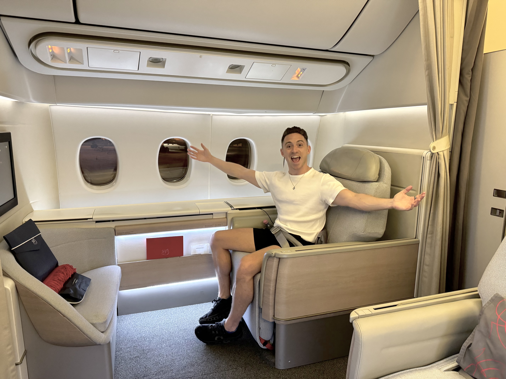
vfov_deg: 56.8
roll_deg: -1.3
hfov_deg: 71.6
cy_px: 190
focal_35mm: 24
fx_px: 351
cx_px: 253
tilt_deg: -10.2
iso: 640
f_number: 1.78
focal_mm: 6.86
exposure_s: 1/54
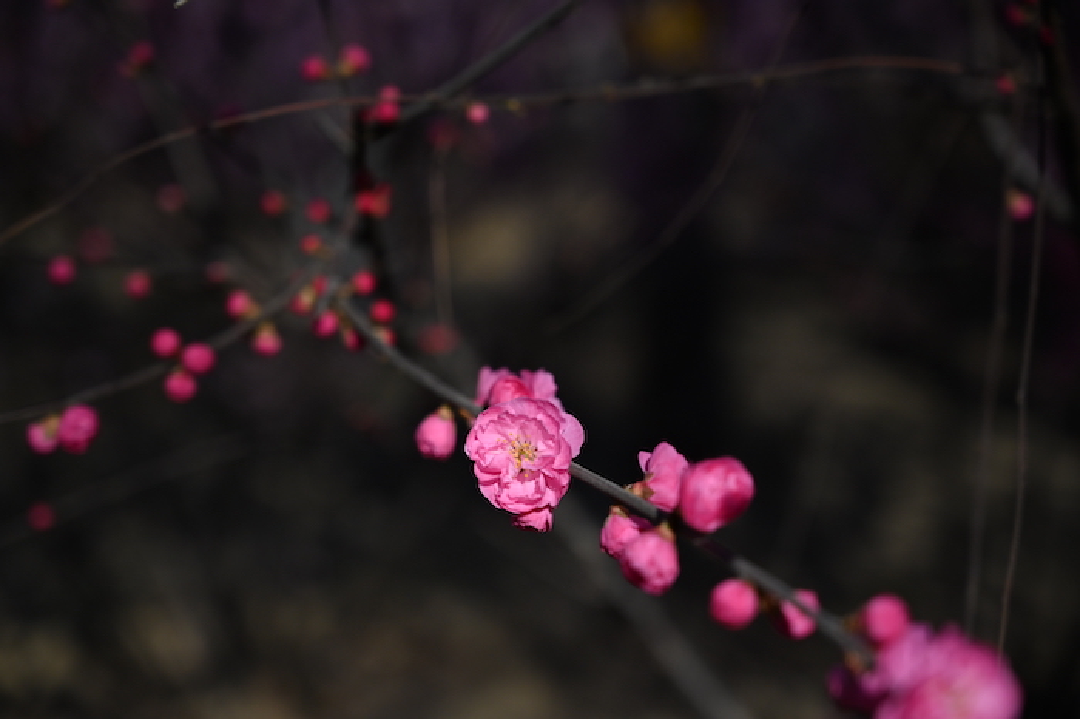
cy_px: 360
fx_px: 2099
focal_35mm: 70
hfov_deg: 28.9
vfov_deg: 19.4
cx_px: 540
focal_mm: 70
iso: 320
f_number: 4
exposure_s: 1/8000
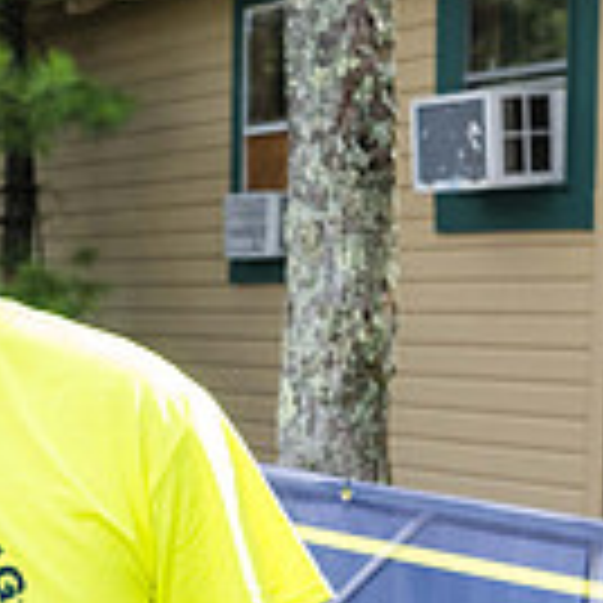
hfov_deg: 15.2
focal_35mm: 110
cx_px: -144
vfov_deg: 15.7
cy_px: 515
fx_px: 2168
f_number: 4
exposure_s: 1/500
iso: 640
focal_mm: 30
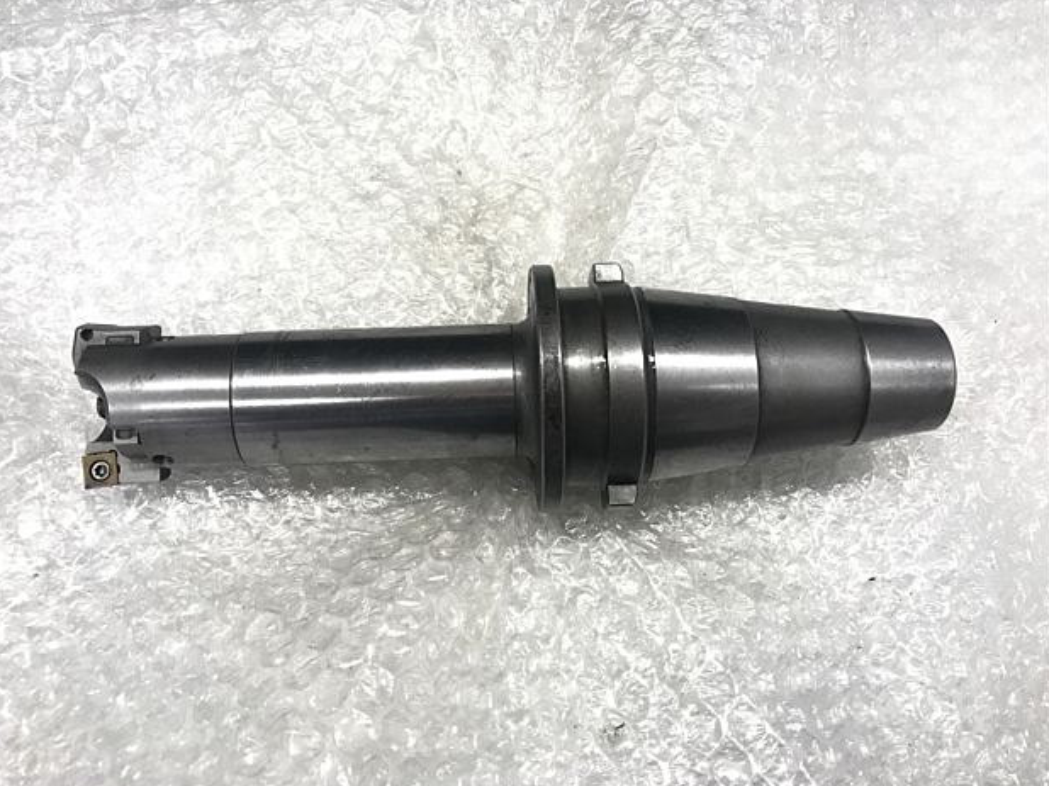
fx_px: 878
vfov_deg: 48.2
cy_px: 396
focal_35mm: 29
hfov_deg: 61.7
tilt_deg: -73.1
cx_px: 511
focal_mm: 3.99
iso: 40
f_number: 1.8
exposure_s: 1/20
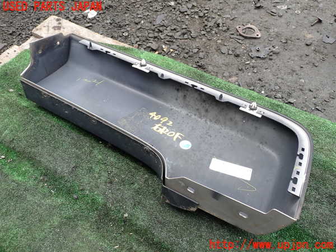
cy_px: 126
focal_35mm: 30
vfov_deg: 46.8
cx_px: 168
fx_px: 291
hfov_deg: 60.0
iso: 100
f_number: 3.2
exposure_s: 1/320
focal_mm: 5.4
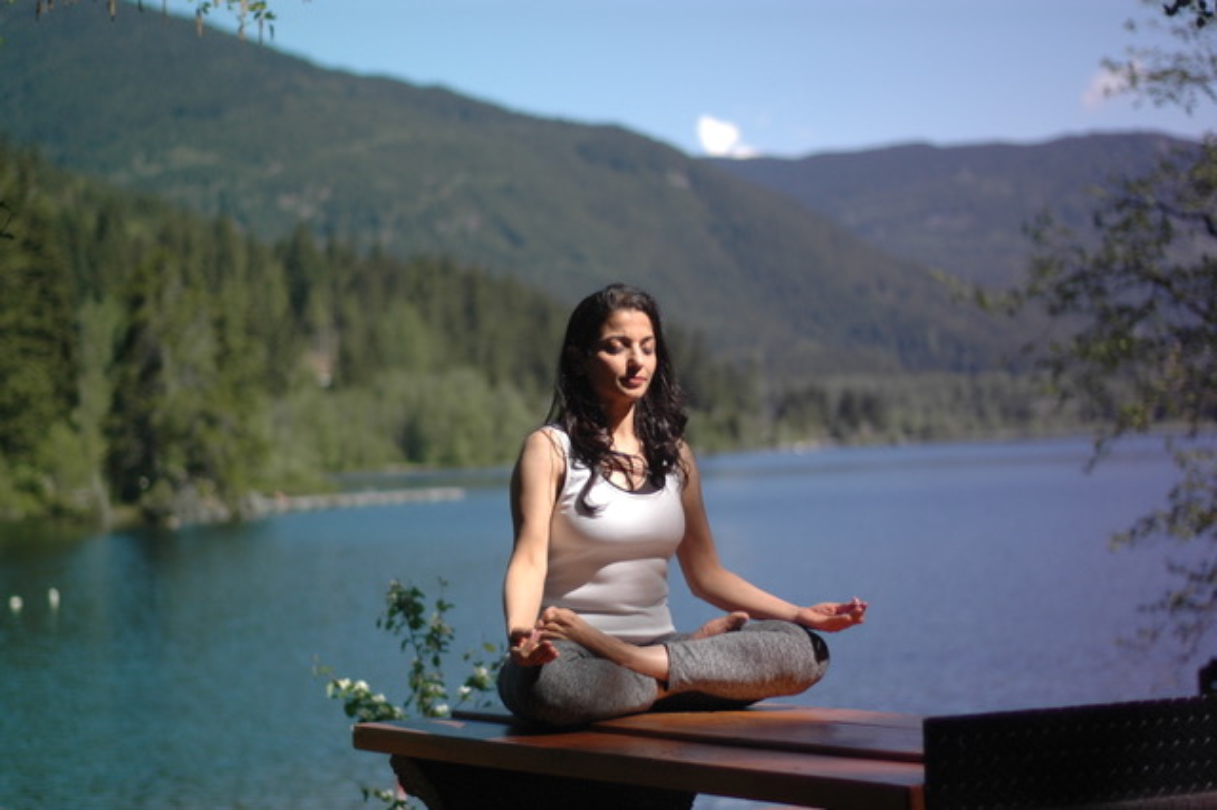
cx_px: 608
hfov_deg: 27.0
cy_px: 405
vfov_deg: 18.2
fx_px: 2534
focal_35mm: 75
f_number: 1.8
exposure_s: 1/8000
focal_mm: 50
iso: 220
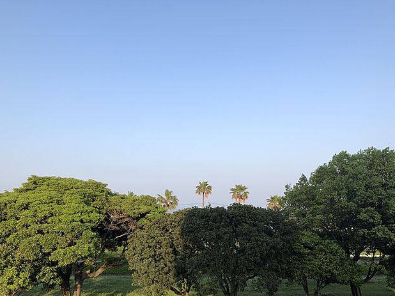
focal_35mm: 29
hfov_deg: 61.7
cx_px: 203
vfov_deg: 48.2
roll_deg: -0.9
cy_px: 152
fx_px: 331
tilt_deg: +9.2
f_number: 1.8
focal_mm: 3.99
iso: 20
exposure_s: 1/578
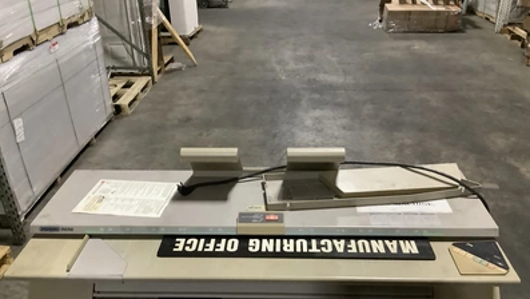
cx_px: 264
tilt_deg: -29.8
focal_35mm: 34
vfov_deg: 34.4
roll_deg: +0.6
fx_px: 478
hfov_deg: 58.0
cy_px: 198
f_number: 2.4
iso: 400
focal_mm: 3.3
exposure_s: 1/40
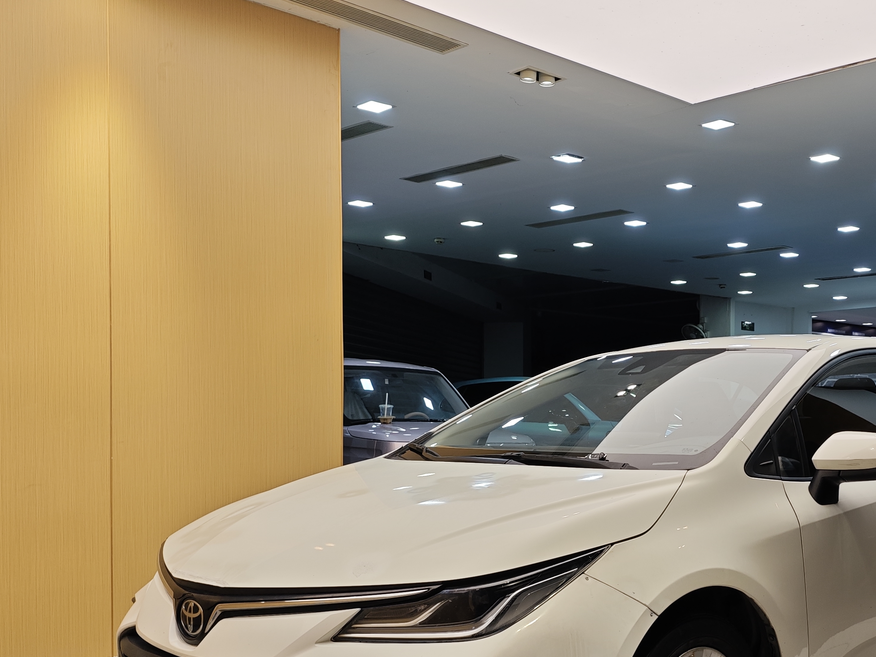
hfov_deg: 43.0
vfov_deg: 33.2
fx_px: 1088
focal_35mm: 43
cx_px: 616
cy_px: 450
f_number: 1.9
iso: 50
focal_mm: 8.7
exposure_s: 1/105
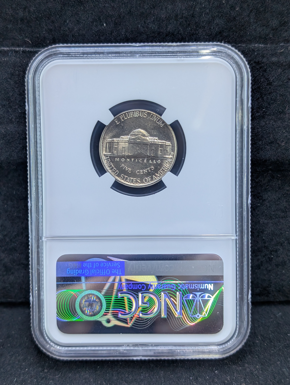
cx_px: 145
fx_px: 546
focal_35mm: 49
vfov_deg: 38.9
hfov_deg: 29.7
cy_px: 192
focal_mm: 6.9
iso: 261
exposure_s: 1/60
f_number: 1.68
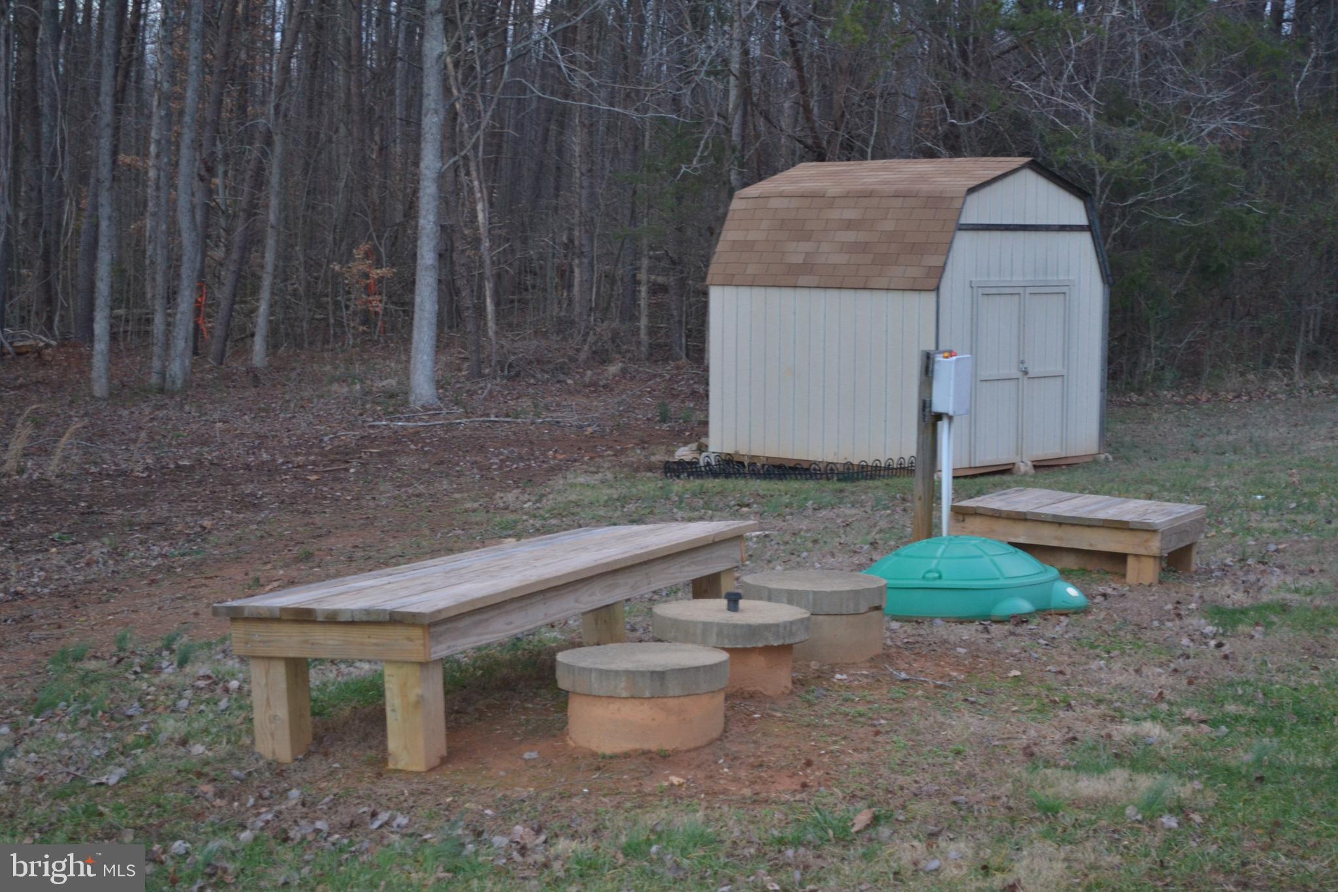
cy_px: 446
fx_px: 2230
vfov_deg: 22.6
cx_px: 669
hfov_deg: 33.4
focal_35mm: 60
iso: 800
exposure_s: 1/30
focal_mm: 40
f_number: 5.3
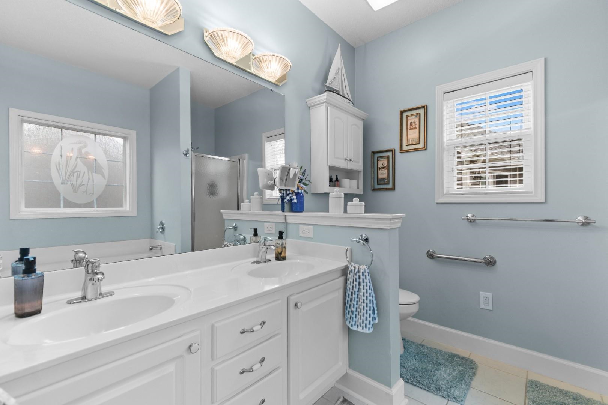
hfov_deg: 100.4
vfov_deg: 77.3
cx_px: 304
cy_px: 202
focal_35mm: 15
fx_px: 253
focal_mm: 10
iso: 100
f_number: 4.5
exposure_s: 1/25
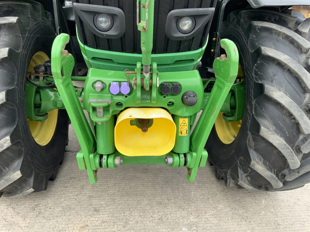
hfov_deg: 61.7
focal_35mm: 29
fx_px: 260
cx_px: 155
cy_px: 116
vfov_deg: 48.2
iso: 16
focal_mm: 3
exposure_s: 1/130
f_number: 1.8
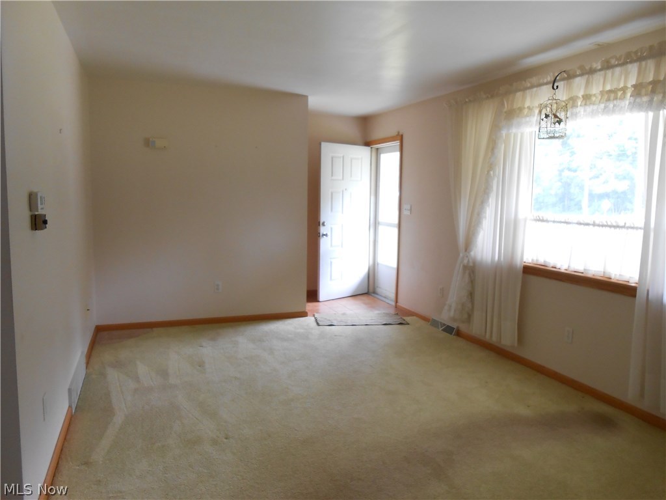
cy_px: 250
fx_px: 500
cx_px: 333
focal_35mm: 26
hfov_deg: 67.3
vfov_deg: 53.1
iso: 200
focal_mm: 4.6
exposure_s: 1/30
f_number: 3.5
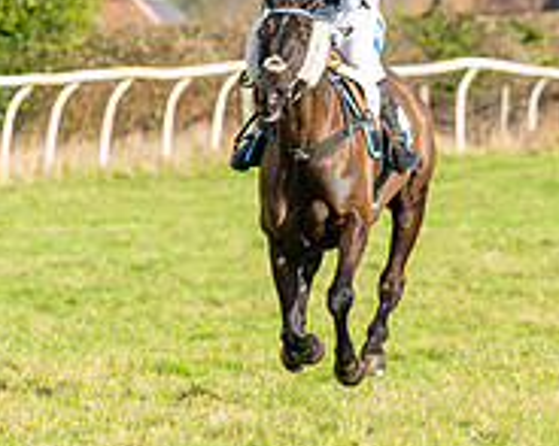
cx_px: -490
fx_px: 11029
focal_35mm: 667
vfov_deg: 2.3
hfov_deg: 2.9
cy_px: 213
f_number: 4
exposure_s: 1/2000
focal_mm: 120
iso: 200
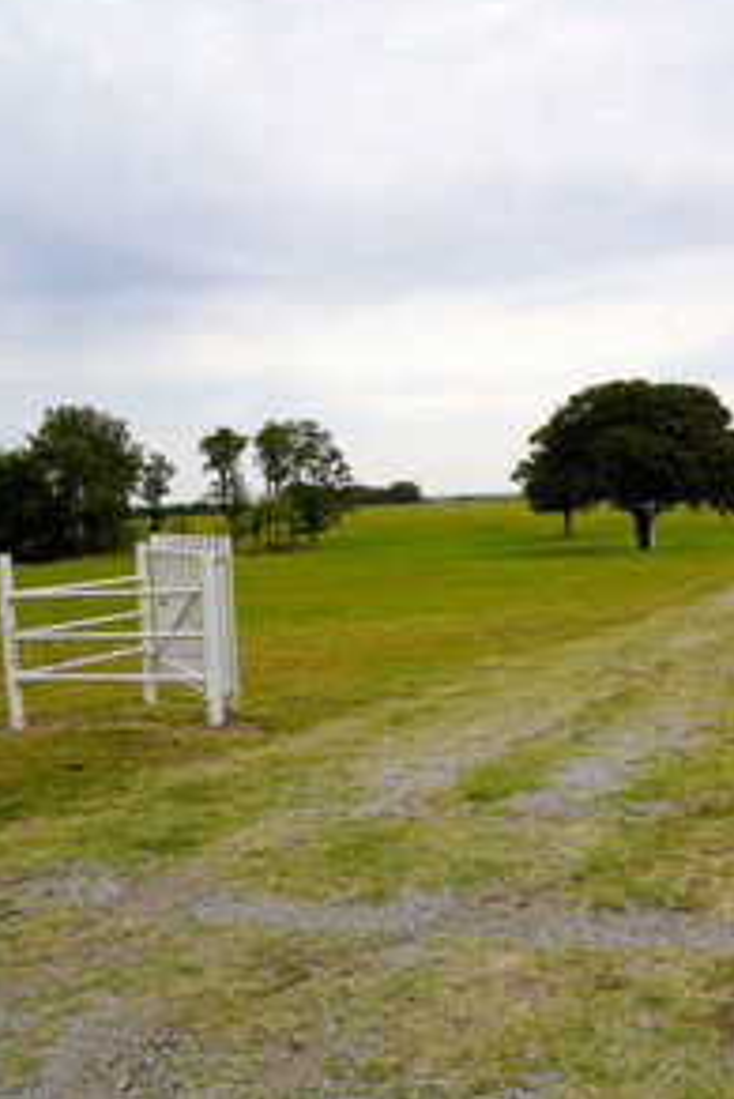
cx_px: 629
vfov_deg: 51.9
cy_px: 538
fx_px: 1130
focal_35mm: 37
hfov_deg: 34.4
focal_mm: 16
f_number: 8
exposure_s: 1/125
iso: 100
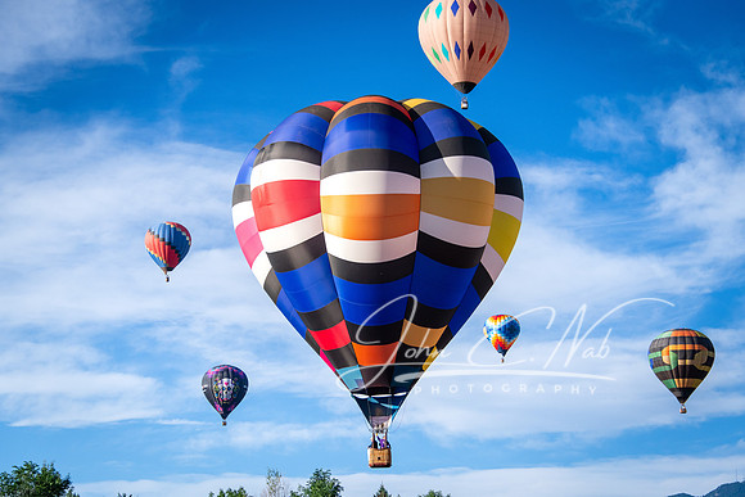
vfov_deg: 14.6
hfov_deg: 21.7
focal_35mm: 94
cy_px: 248
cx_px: 372
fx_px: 1944
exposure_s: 1/4000
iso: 400
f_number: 5.3
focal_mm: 90
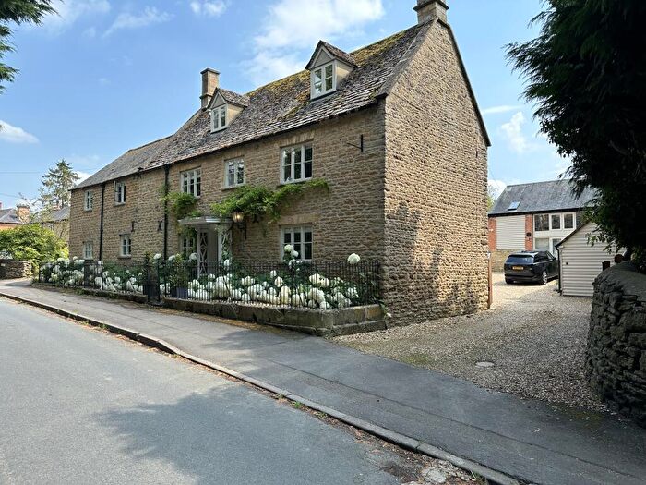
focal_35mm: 24
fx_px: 448
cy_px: 242
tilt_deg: +3.0
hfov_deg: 71.6
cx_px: 323
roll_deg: +0.5
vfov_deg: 56.8
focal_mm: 6.86
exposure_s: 1/1541
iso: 80
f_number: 1.78
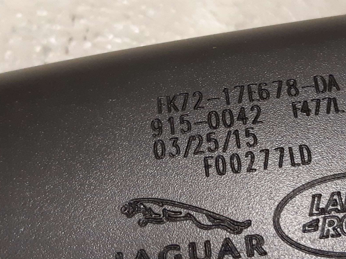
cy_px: 102
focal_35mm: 34
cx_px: 210
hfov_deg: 53.5
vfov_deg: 41.6
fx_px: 340
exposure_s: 1/33
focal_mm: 3.93
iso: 250
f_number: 1.7
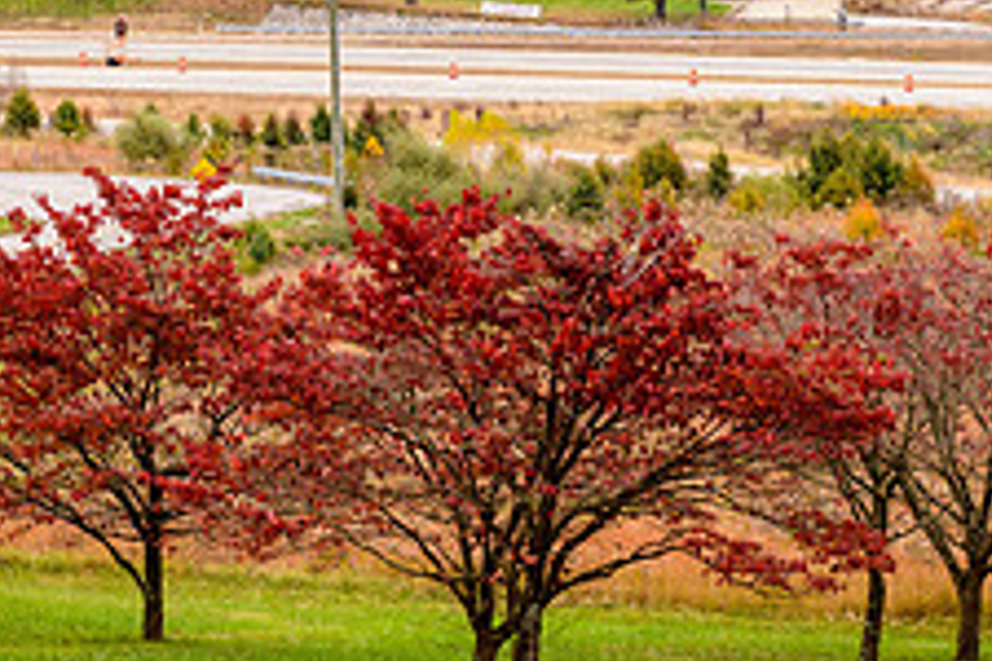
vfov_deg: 7.1
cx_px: -18
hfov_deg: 10.5
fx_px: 5345
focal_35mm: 194
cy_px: 399
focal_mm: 70
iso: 800
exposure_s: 1/60
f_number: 8
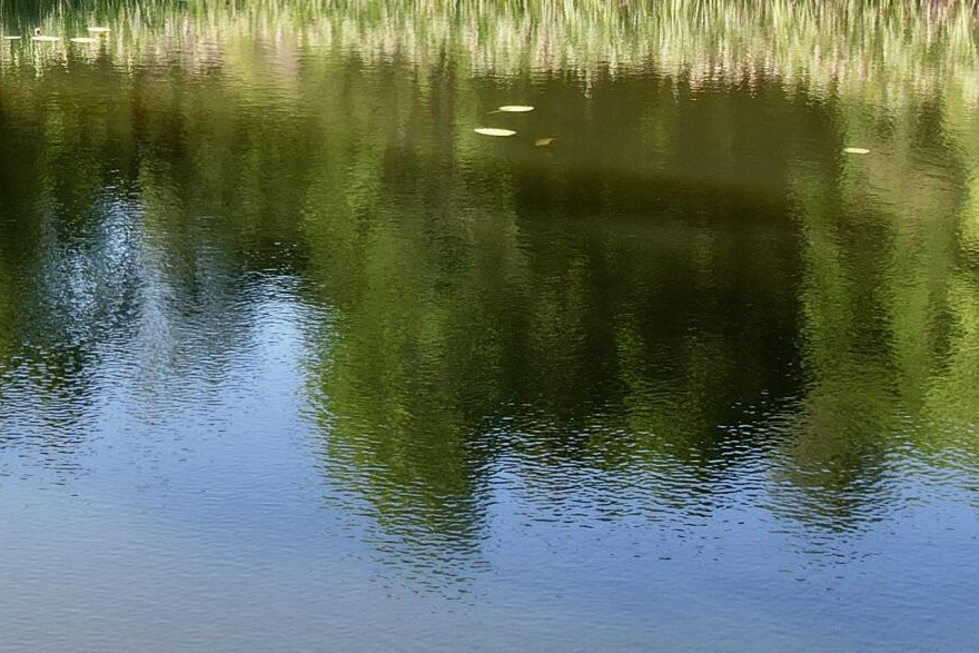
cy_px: -27
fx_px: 2040
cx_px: -10
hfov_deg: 25.6
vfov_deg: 17.7
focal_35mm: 75
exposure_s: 1/320
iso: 100
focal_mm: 8.38
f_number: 2.8
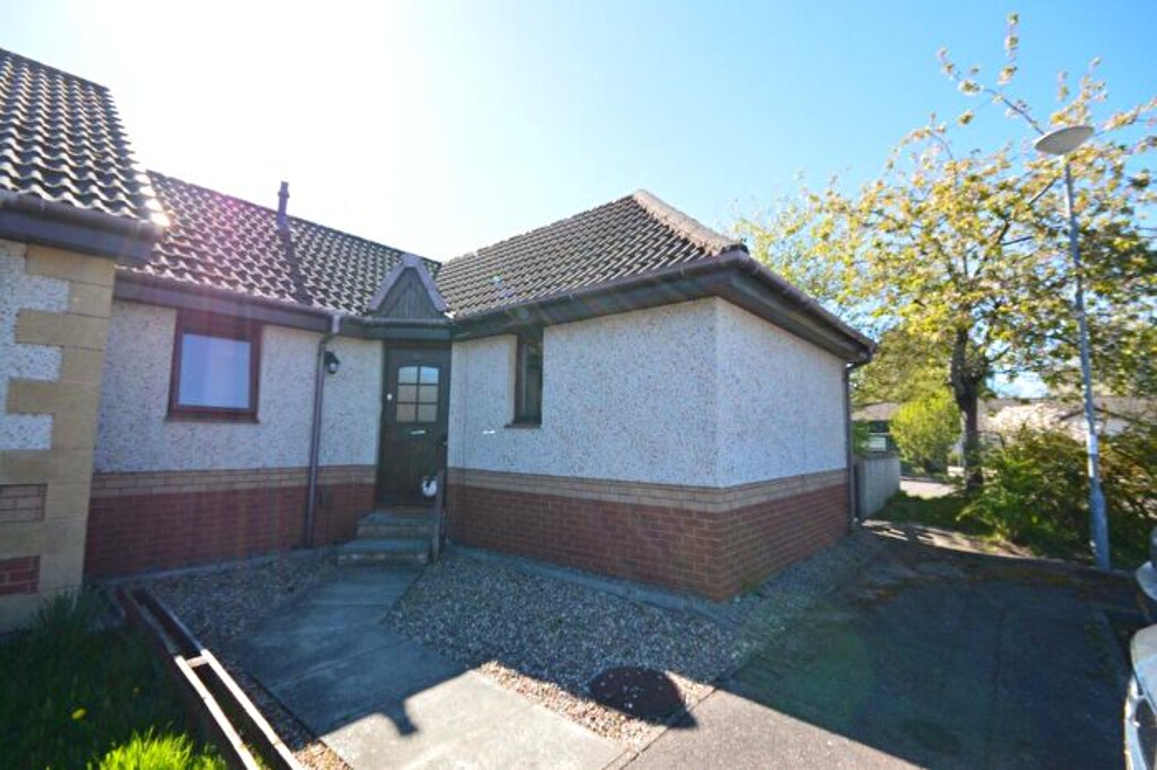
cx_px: 578
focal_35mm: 15
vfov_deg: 77.3
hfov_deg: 100.4
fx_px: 482
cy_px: 385
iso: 400
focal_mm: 10
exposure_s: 1/200
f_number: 10
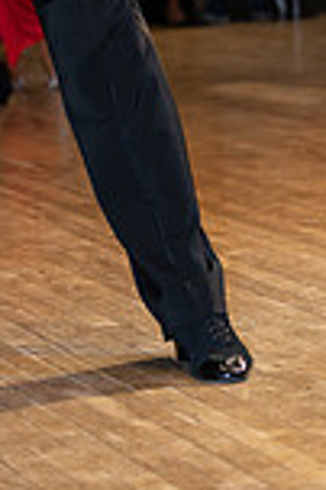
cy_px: -171
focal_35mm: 207
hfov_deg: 6.5
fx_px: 2818
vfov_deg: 9.7
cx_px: -139
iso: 200
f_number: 2.8
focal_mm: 70
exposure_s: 1/160
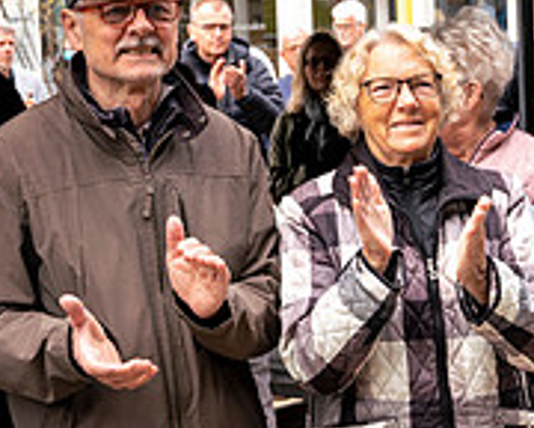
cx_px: 380
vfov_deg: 13.8
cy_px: 195
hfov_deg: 17.1
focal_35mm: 112
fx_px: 1770
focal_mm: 37
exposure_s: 1/160
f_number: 6.3
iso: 400
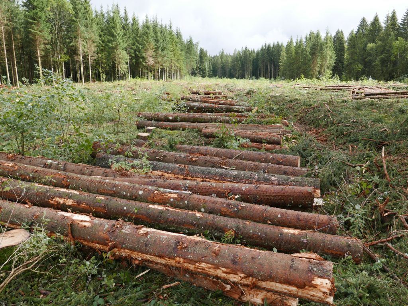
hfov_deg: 71.6
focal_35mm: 24
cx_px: 204
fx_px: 283
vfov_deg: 56.8
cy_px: 153
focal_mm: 10.9
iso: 200
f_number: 5.6
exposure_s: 1/160
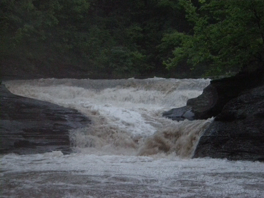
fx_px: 694
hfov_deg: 21.5
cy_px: 99
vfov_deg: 16.2
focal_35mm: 91
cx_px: 132
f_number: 4.7
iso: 800
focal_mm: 16.25
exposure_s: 1/80
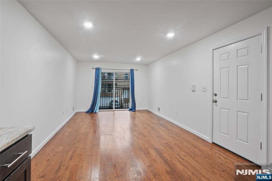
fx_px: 121
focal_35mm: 16
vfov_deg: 73.8
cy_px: 90
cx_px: 136
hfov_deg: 96.7
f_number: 9
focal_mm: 16
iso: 2500
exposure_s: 1/15
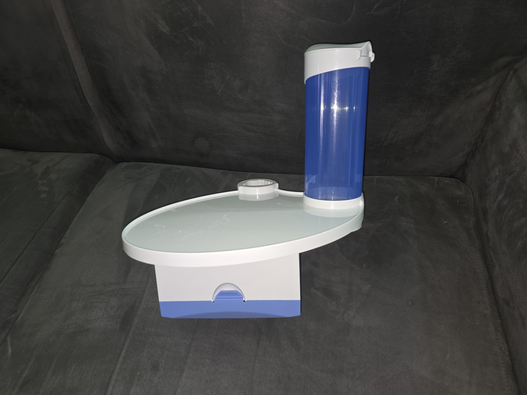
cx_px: 264
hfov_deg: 73.9
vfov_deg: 58.9
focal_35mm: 23
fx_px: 350
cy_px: 198
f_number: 1.7
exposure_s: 1/15
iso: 160
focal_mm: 6.3
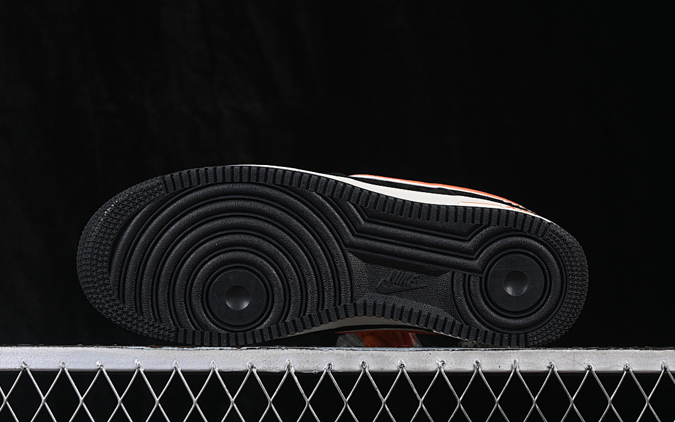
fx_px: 1416
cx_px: 338
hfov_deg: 26.8
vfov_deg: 16.9
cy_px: 205
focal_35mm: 77
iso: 160
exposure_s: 1/60
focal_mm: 50
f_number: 6.3
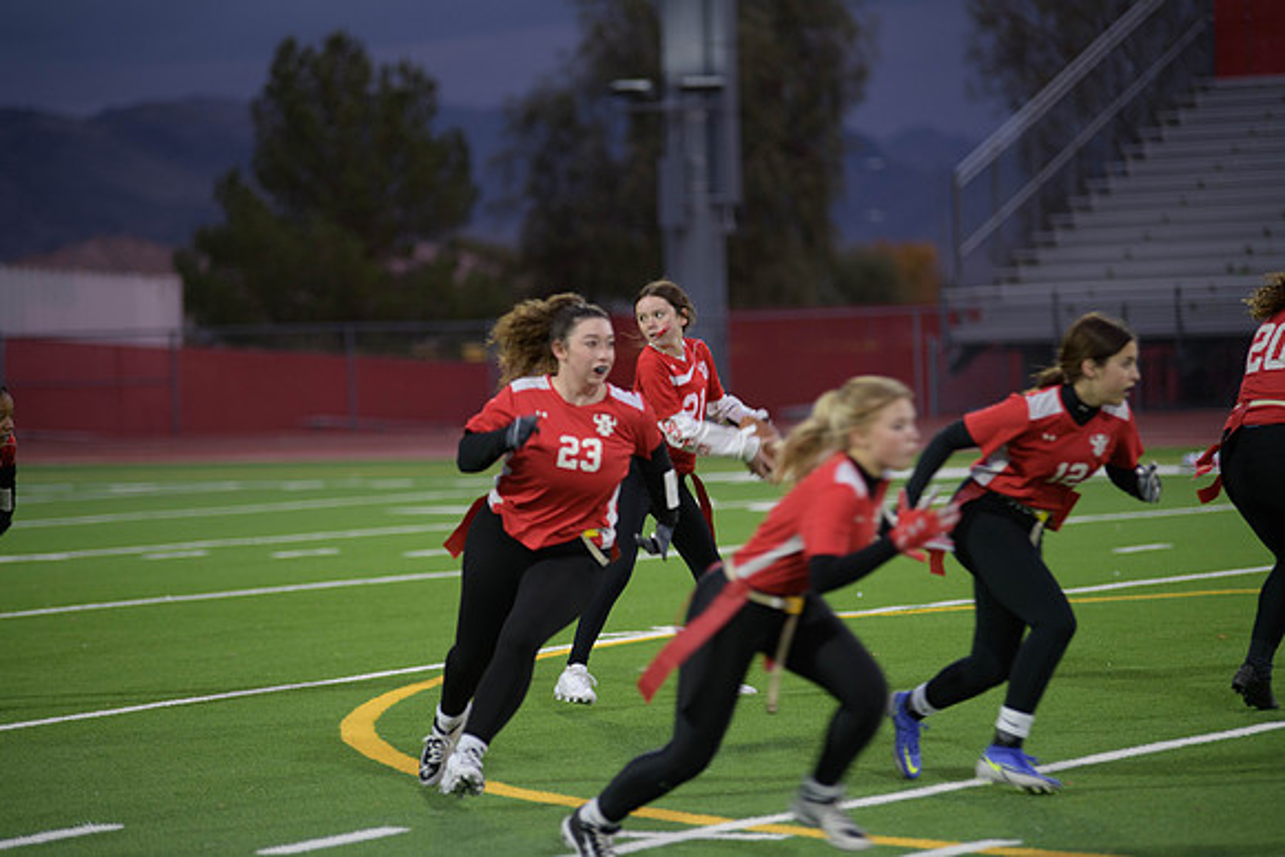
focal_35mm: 170
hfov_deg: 12.1
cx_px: 642
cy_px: 428
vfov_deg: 8.1
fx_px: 6069
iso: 560
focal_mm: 170
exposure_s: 1/200
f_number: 2.8
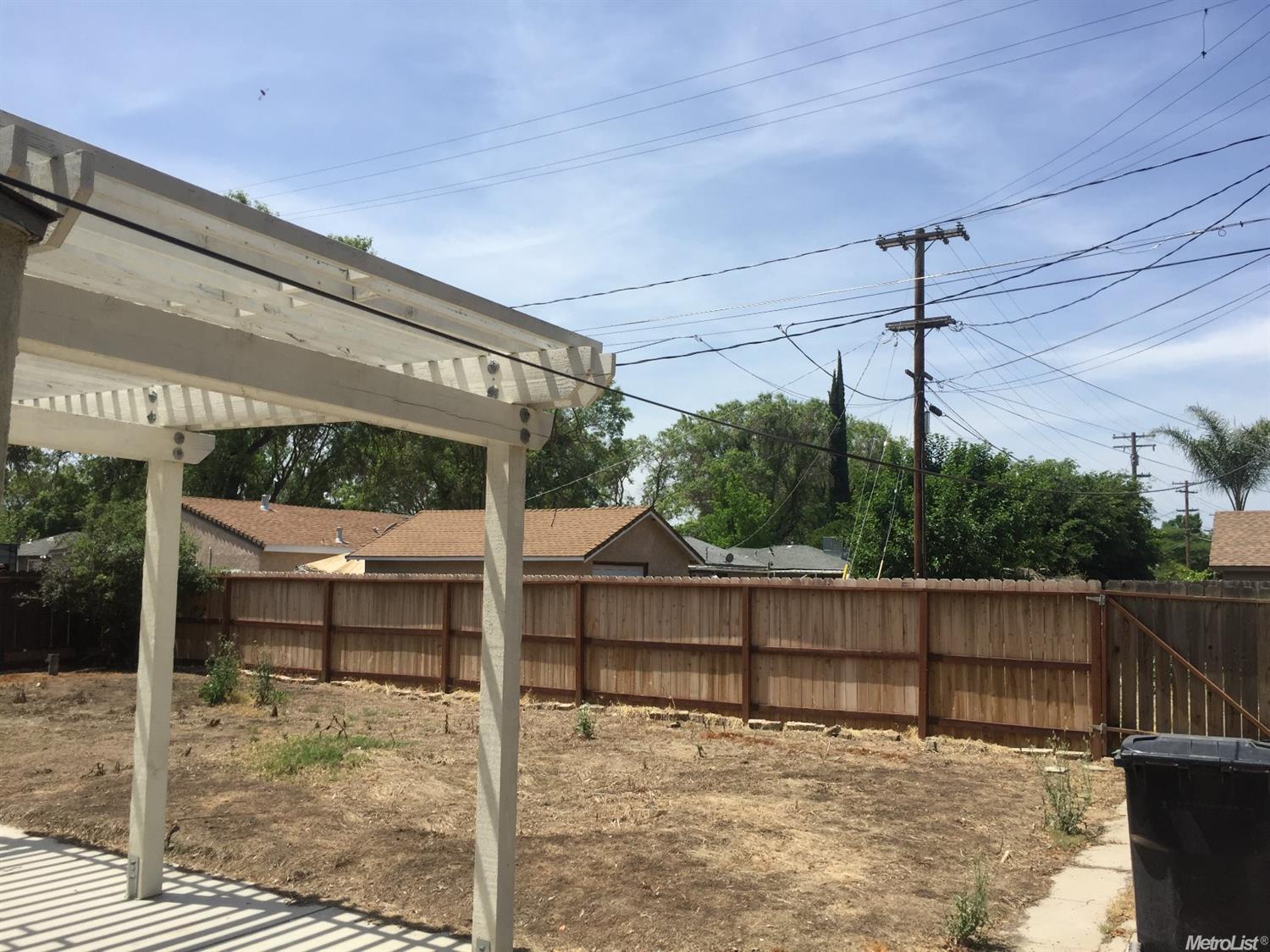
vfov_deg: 48.2
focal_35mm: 29
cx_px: 635
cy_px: 476
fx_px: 1064
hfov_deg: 61.7
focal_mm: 4.15
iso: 32
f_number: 2.2
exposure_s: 1/1980
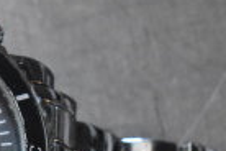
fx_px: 1915
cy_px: 168
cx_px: -218
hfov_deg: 6.6
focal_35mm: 305
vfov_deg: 4.5
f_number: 5.3
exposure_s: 1/80
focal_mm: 46
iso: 3600
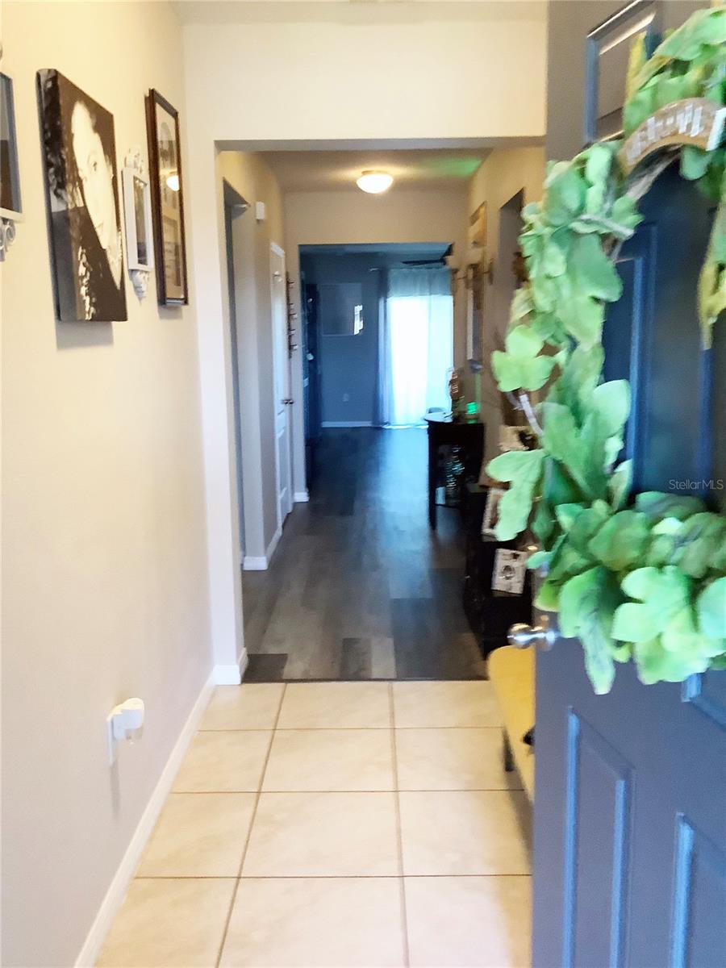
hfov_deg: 45.4
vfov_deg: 58.4
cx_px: 363
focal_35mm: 31
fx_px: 867
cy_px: 484
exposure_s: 1/40
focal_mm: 3.3
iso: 320
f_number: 2.4
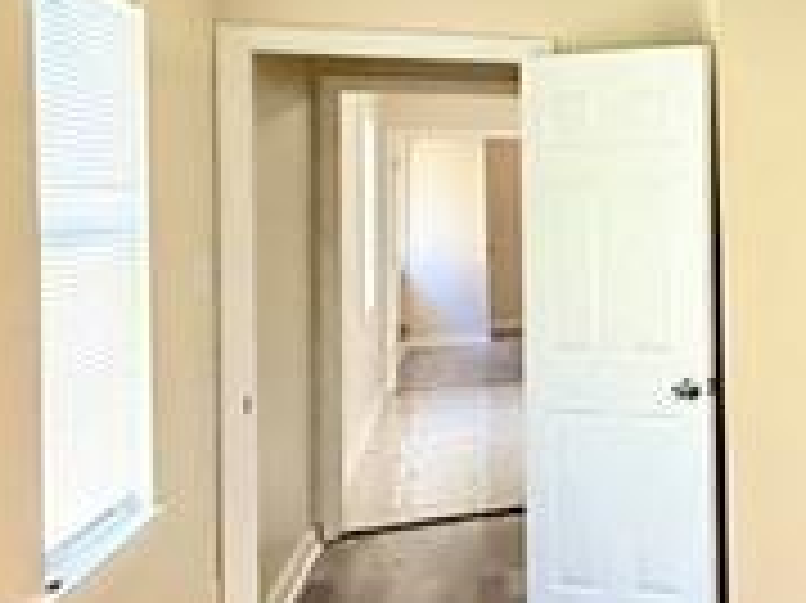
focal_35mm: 50
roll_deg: +2.1
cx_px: 1265
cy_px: 162
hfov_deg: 25.9
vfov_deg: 28.7
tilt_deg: +1.9
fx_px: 1163
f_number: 2.2
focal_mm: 2.22
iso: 500
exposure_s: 1/120
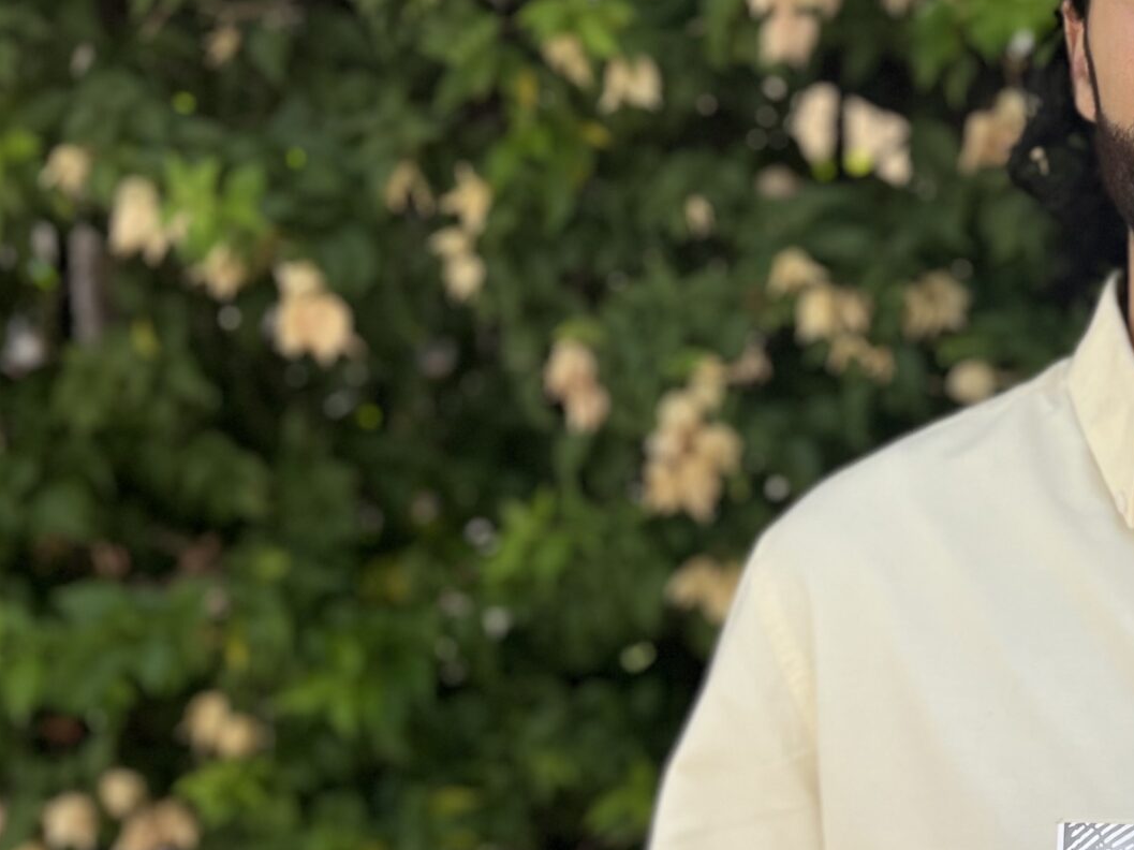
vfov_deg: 23.2
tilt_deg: -4.4
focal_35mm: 63
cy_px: 532
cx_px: 1235
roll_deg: +0.4
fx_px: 2063
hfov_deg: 28.1
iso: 50
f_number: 1.6
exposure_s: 1/1776
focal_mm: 5.1
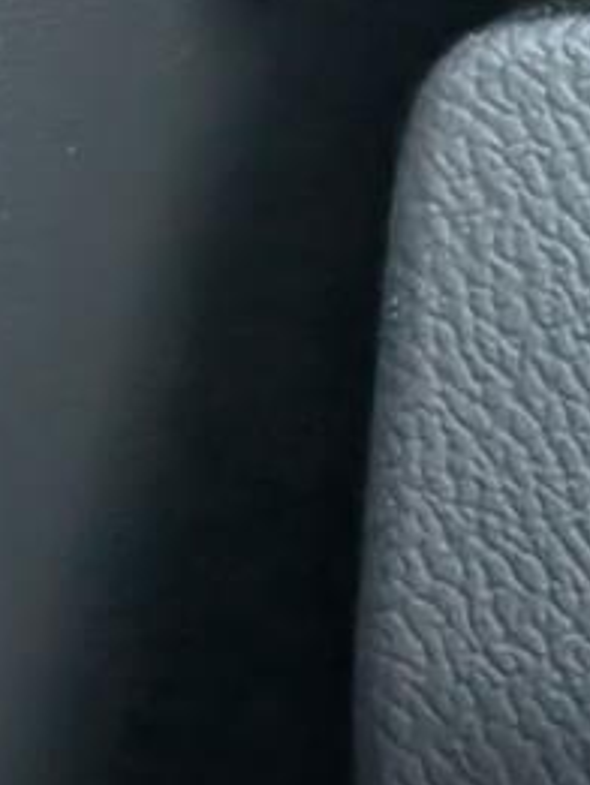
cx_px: 1457
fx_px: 4360
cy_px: 508
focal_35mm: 192
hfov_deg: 7.2
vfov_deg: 10.3
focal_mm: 6.9
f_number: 1.68
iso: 352
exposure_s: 1/213
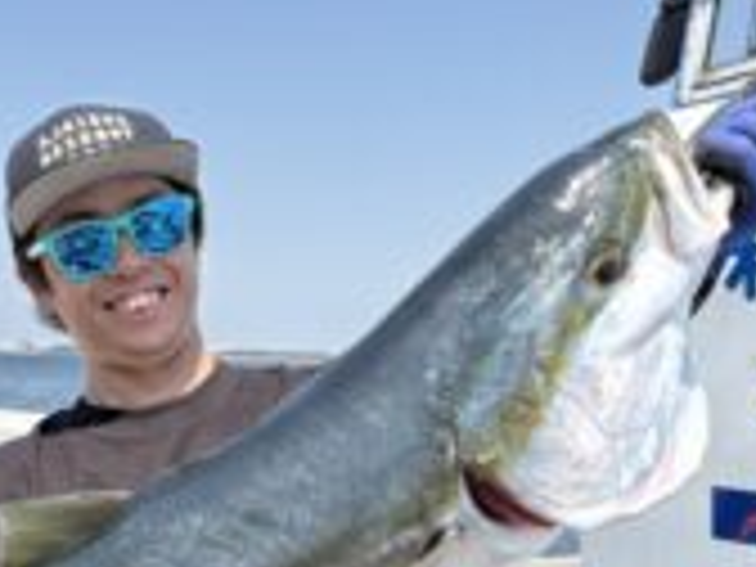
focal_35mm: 62
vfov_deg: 23.0
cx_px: 135
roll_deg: -0.3
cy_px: 526
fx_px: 1354
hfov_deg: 30.3
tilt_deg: -8.2
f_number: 1.6
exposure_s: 1/3279
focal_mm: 5.96
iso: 50
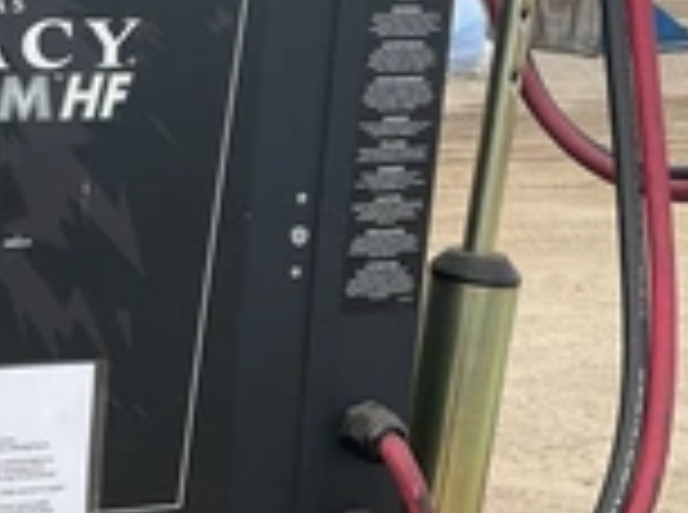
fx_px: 1507
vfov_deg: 19.3
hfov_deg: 23.6
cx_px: -130
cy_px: 189
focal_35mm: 76
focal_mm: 3
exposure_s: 1/759
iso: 25
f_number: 1.8
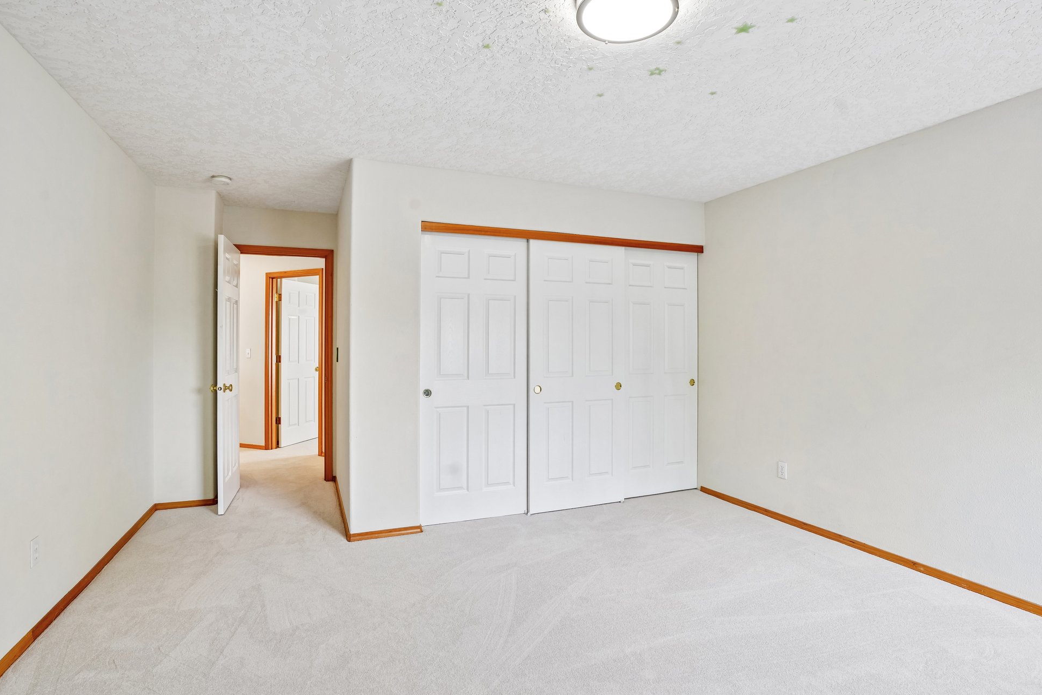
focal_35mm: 17
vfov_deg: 70.4
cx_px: 517
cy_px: 350
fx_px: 492
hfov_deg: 93.3
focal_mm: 16
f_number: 8
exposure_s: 1/30
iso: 400
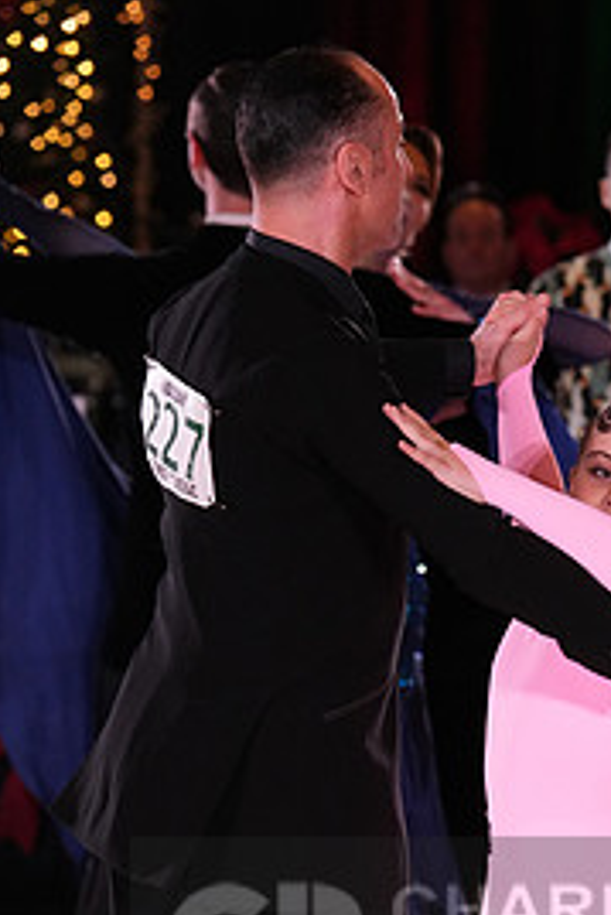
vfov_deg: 6.8
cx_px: 602
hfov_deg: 4.5
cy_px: 953
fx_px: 7703
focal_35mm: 303
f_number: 5
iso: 2500
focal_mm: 140
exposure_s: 1/200
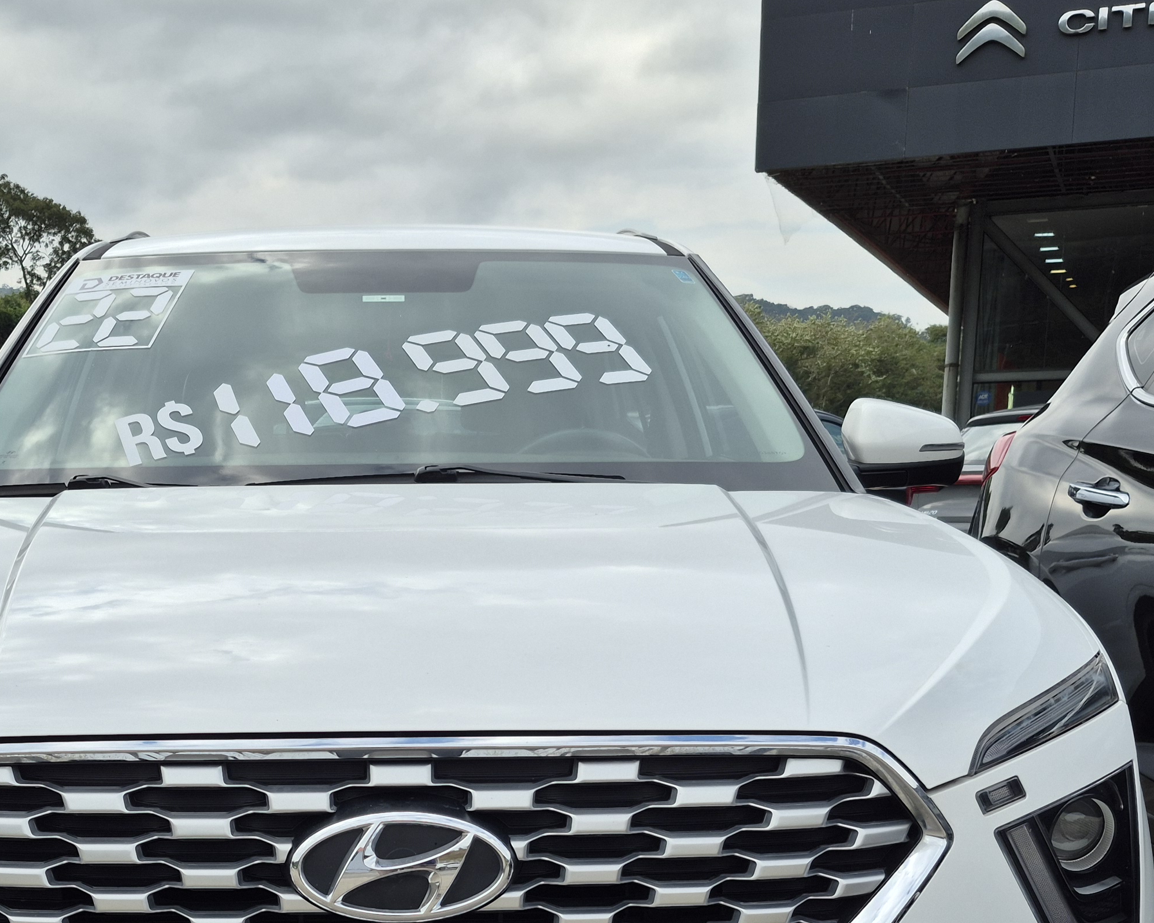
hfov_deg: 40.7
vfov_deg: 32.0
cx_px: 391
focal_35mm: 45
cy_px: 807
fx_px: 1537
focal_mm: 5.4
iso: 25
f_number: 1.8
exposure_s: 1/1212
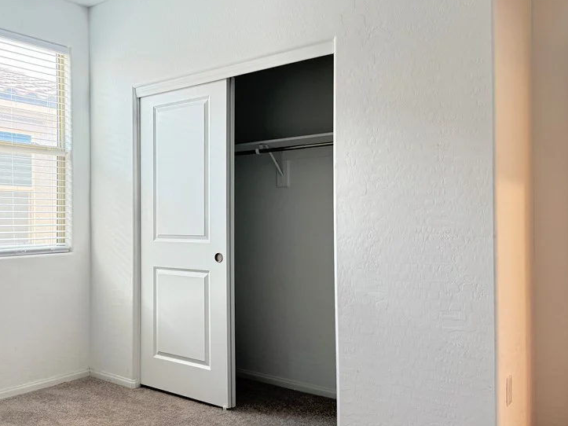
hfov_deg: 52.6
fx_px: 558
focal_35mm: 34
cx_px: 174
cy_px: 215
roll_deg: -0.2
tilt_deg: +0.9
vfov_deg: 41.8
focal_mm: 6.76
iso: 250
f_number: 1.78
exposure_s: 1/60
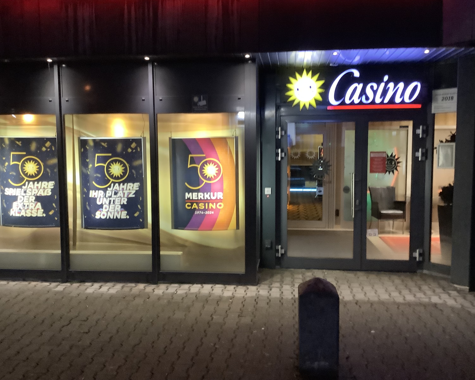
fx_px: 464
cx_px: 238
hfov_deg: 54.2
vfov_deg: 44.5
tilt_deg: -6.3
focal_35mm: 33
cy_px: 186
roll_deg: -0.7
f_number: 2.4
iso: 640
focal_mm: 3.3
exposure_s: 1/25
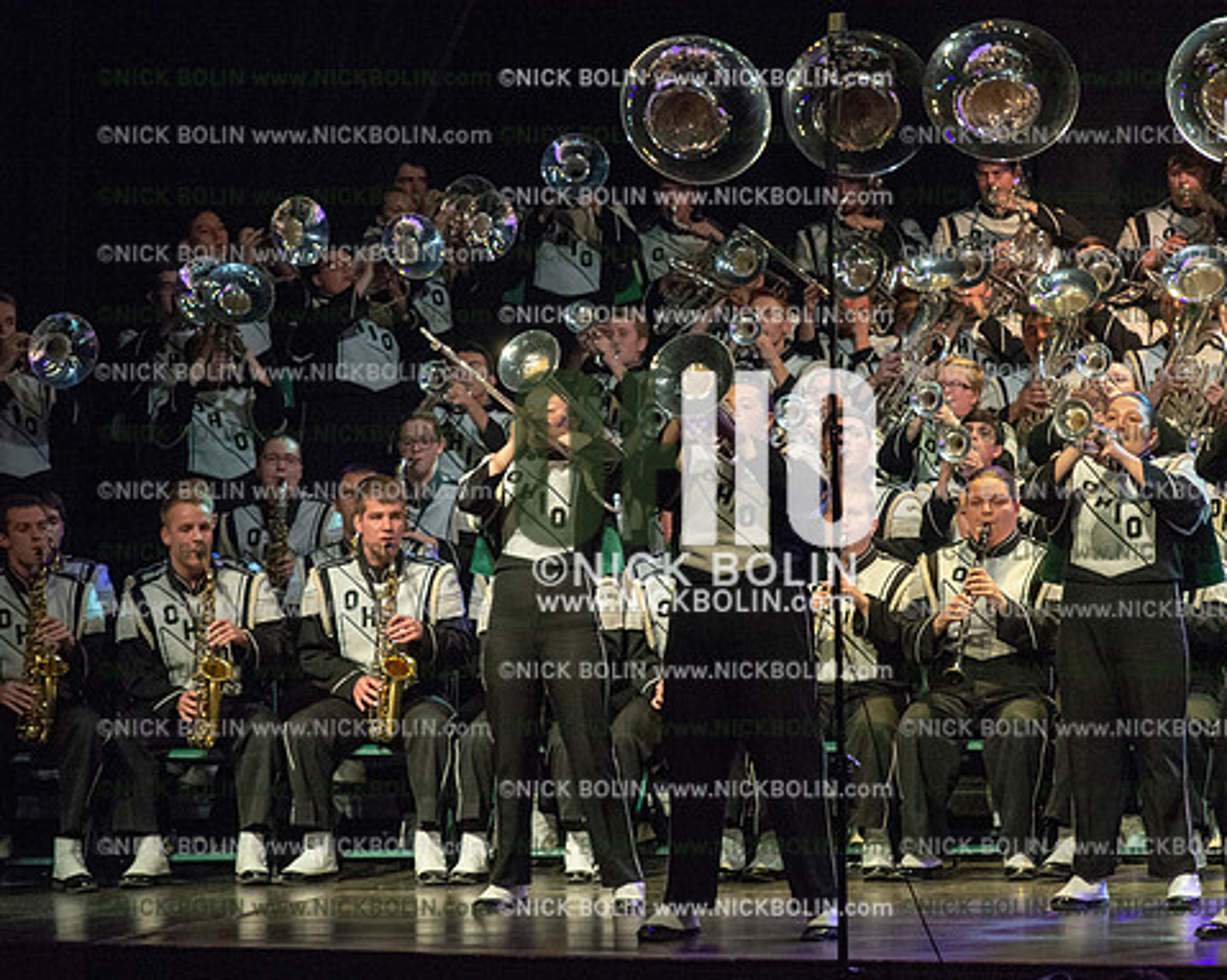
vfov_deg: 6.2
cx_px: 694
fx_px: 9077
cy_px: 491
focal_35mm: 250
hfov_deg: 7.7
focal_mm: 220
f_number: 5.6
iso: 8000
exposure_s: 1/400
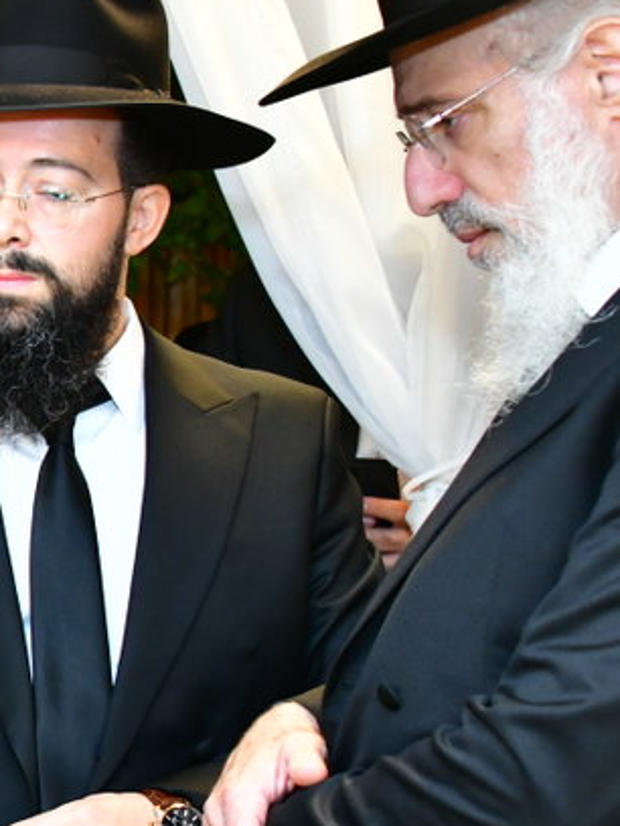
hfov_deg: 10.3
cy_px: 450
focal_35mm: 132
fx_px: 3152
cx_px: -673
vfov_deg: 14.9
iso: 1600
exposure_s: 1/125
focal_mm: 40
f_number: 5.6
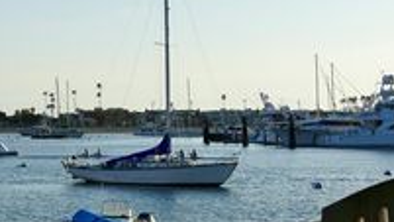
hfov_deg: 19.8
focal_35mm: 104
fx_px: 1086
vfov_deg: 11.6
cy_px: 54
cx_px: -14
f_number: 3.5
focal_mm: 14.5
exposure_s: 1/1600
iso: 125
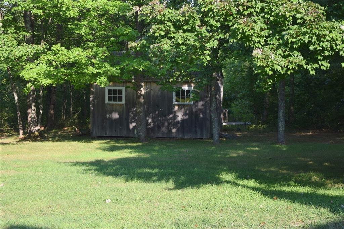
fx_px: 788
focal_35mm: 82
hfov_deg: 24.6
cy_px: 114
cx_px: 172
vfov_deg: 16.5
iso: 100
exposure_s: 1/125
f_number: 5.6
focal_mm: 55
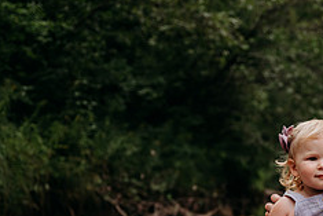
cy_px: 217
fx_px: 996
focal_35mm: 111
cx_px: 320
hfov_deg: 18.0
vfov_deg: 12.2
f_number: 2.8
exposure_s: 1/1600
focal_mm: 45
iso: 500
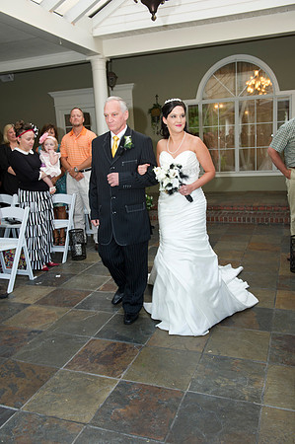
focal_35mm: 32
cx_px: 148
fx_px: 394
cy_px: 222
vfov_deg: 58.8
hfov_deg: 41.0
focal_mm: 32
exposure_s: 1/80
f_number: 5
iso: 800
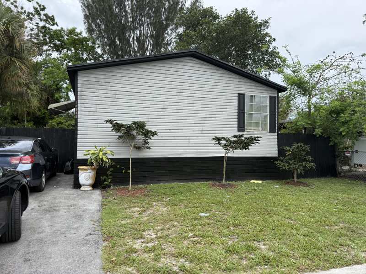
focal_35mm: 24
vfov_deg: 56.8
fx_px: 254
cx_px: 183
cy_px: 137
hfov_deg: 71.6
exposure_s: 1/1949
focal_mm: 6.76
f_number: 1.78
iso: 80
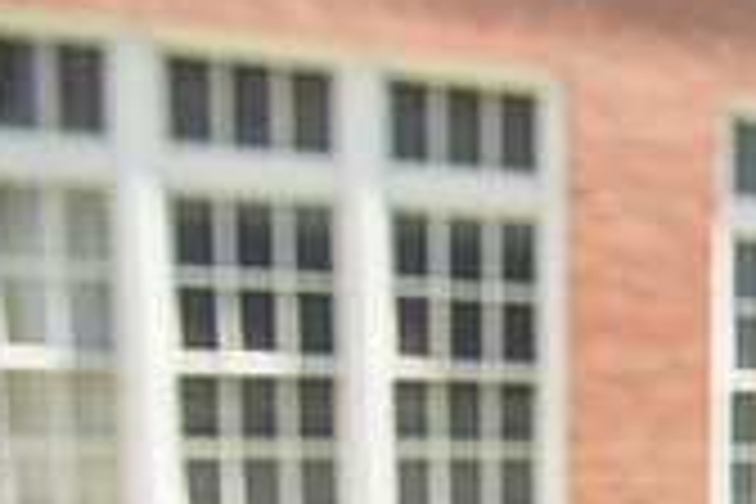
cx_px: 1206
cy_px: 736
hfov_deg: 20.2
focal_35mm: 83
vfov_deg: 15.3
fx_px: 1743
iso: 640
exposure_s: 1/1000
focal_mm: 24
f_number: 5
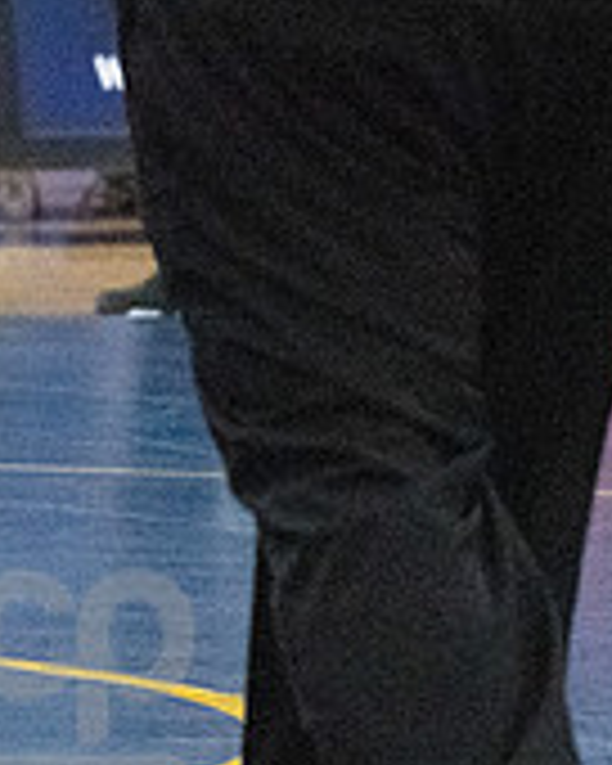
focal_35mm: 587
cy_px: 68
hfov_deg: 2.6
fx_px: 13290
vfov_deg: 3.3
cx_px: -580
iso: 8000
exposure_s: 1/1250
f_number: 4.5
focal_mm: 122
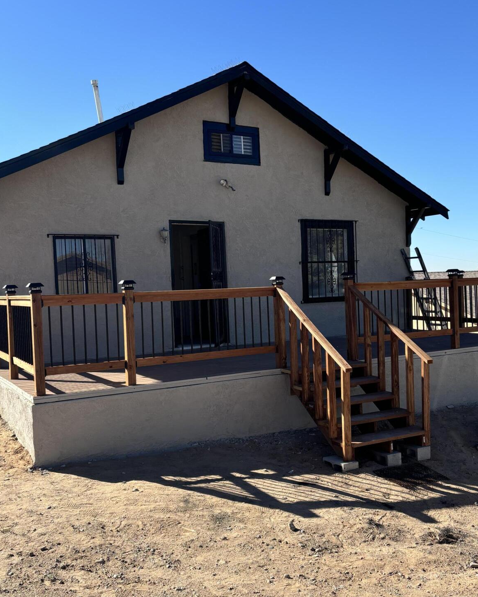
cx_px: 274
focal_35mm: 35
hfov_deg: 42.1
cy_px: 312
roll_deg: +1.4
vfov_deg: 51.5
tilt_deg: -3.5
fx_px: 619
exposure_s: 1/2288
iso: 50
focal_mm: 5.96
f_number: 1.6
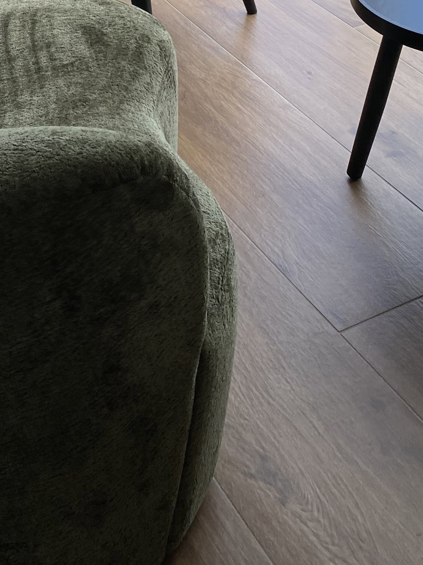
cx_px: 118
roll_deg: +4.9
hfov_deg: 20.9
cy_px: -183
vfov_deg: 24.1
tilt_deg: -17.5
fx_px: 1141
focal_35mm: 70
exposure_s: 1/693
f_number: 1.8
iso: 32
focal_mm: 4.25
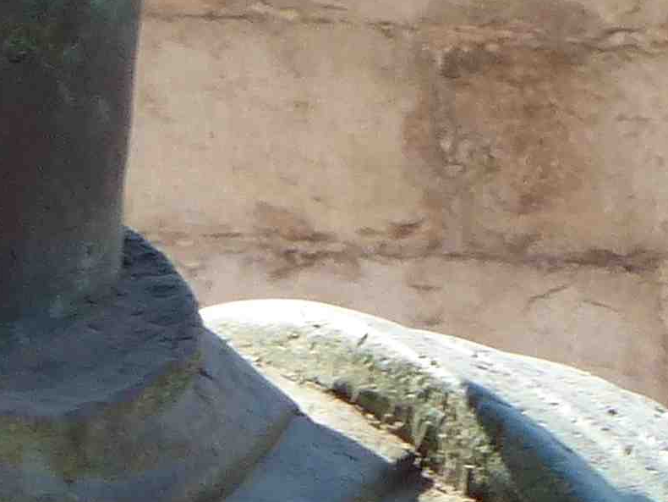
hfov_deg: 1.2
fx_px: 33221
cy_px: -482
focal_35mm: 1721
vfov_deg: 0.9
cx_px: -518
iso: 100
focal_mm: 55.7
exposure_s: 1/320
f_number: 4
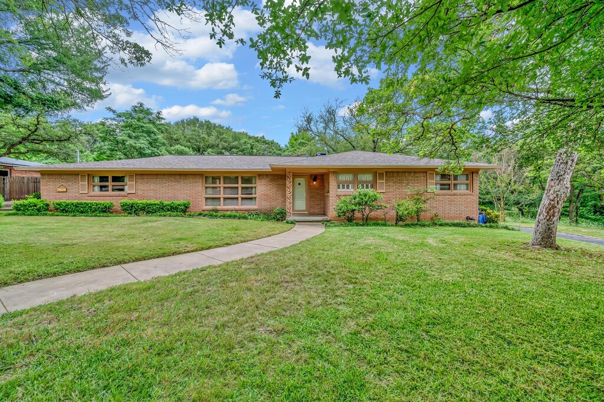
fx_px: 235
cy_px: 201
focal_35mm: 14
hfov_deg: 104.3
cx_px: 302
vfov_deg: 81.1
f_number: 8
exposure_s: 1/80
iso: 100
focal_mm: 14
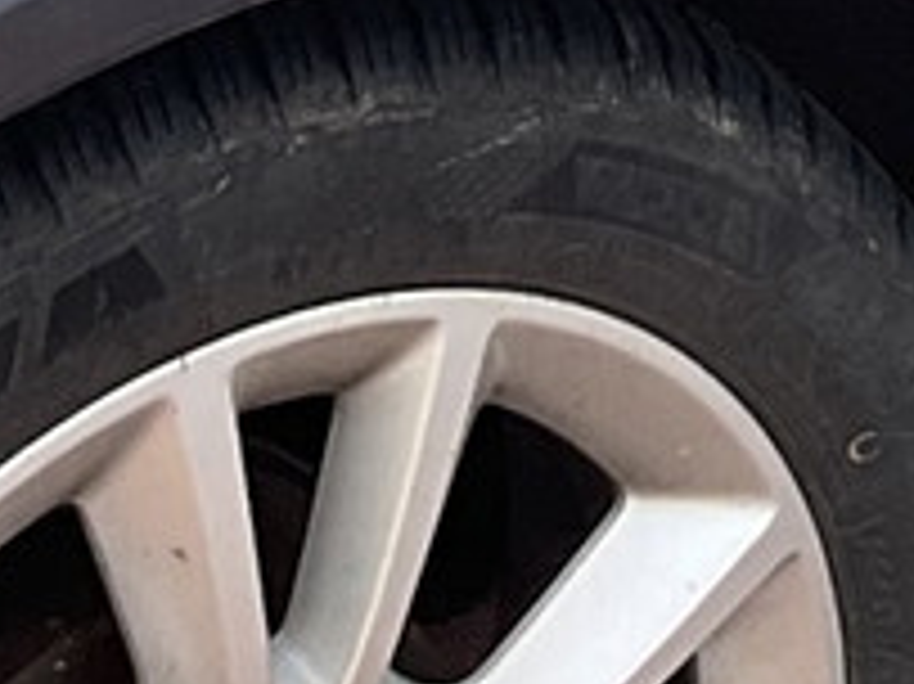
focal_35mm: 229
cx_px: 991
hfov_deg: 8.6
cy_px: -1134
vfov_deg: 6.1
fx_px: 6043
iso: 16
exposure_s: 1/397
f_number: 1.8
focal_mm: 3
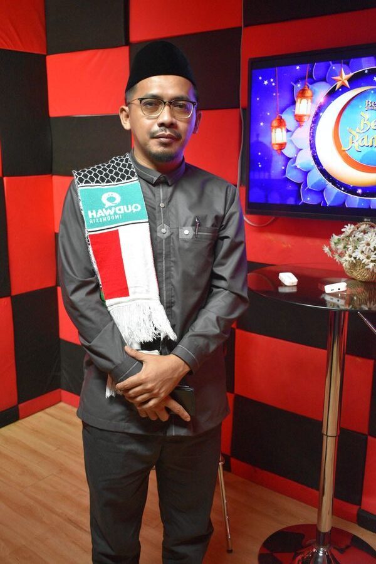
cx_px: 188
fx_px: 564
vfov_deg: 53.1
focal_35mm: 36
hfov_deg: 36.9
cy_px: 282
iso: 3200
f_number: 4
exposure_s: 1/80
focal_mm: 24
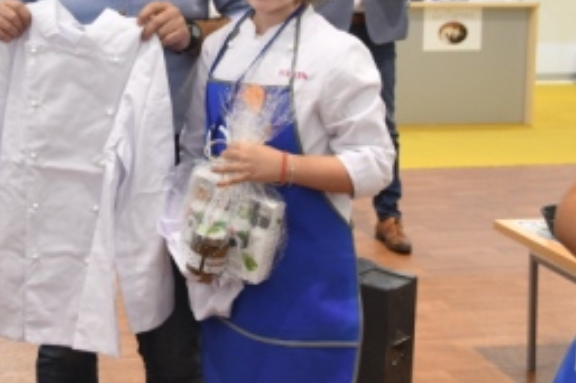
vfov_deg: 17.7
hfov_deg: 26.2
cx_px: 119
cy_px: 50
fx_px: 1213
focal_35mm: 76
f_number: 5.6
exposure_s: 1/50
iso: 1250
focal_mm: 29
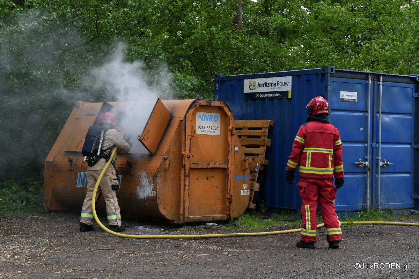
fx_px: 838
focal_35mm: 72
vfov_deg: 18.9
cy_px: 140
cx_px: 210
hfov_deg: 28.1
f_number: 11
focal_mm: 48
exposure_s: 1/500
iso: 3200
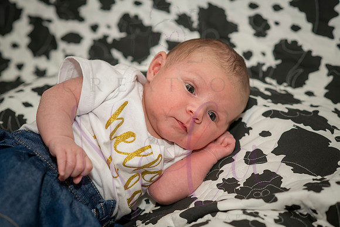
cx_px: 170
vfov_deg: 16.1
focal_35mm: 85
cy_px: 114
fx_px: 803
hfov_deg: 23.9
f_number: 4
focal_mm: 85
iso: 800
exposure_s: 1/160
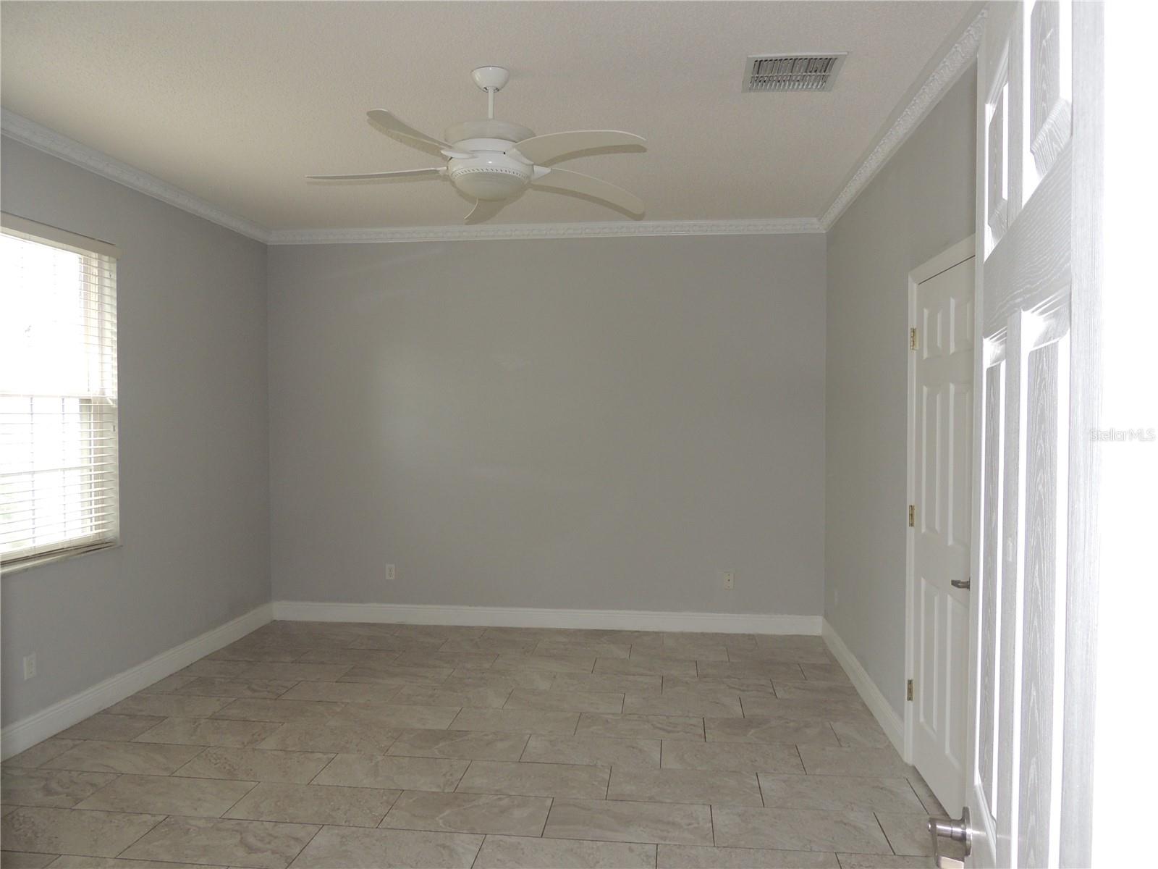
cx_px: 579
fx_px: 803
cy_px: 434
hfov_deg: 71.6
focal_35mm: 24
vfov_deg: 56.8
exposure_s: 1/30
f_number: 3
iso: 200
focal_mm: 4.3
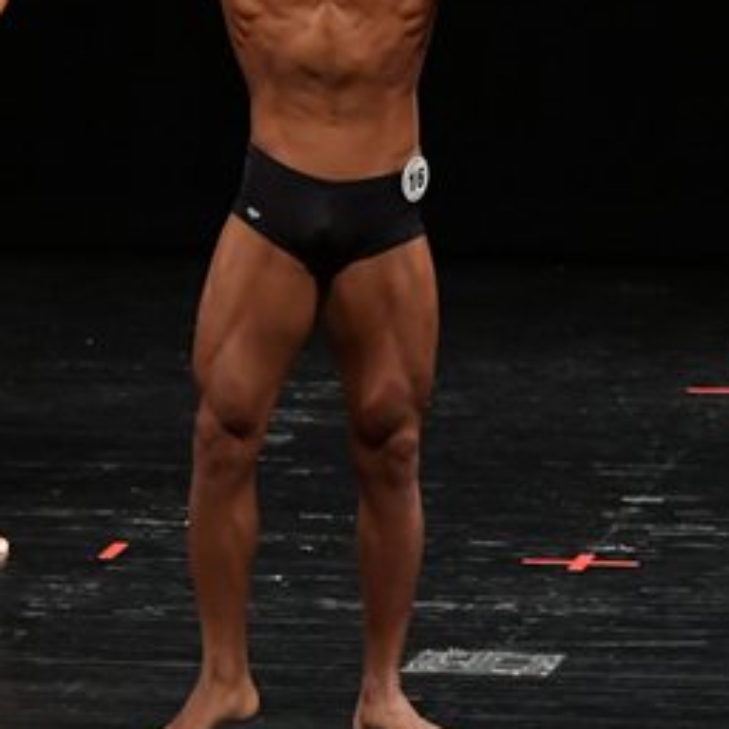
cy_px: 171
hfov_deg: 3.4
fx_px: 12366
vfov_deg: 3.4
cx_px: 369
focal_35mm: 519
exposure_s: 1/400
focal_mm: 135
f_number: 5.6
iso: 3200
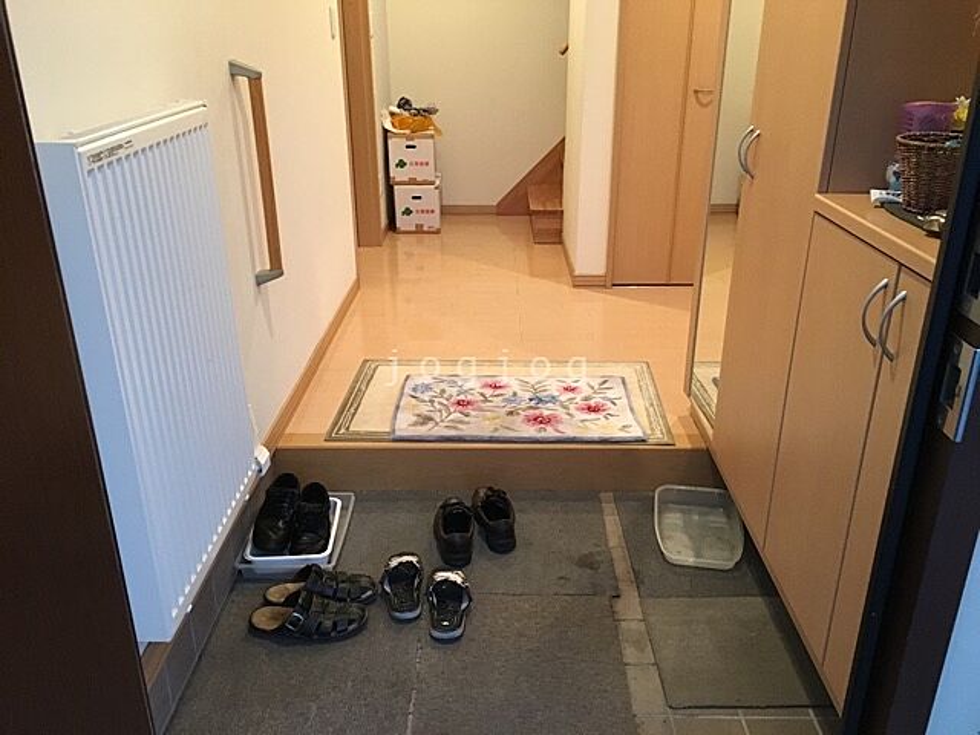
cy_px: 368
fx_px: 821
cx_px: 490
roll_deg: +0.1
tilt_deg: -22.8
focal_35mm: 29
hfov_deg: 61.7
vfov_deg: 48.2
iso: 200
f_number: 2.2
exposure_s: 1/20
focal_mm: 4.15
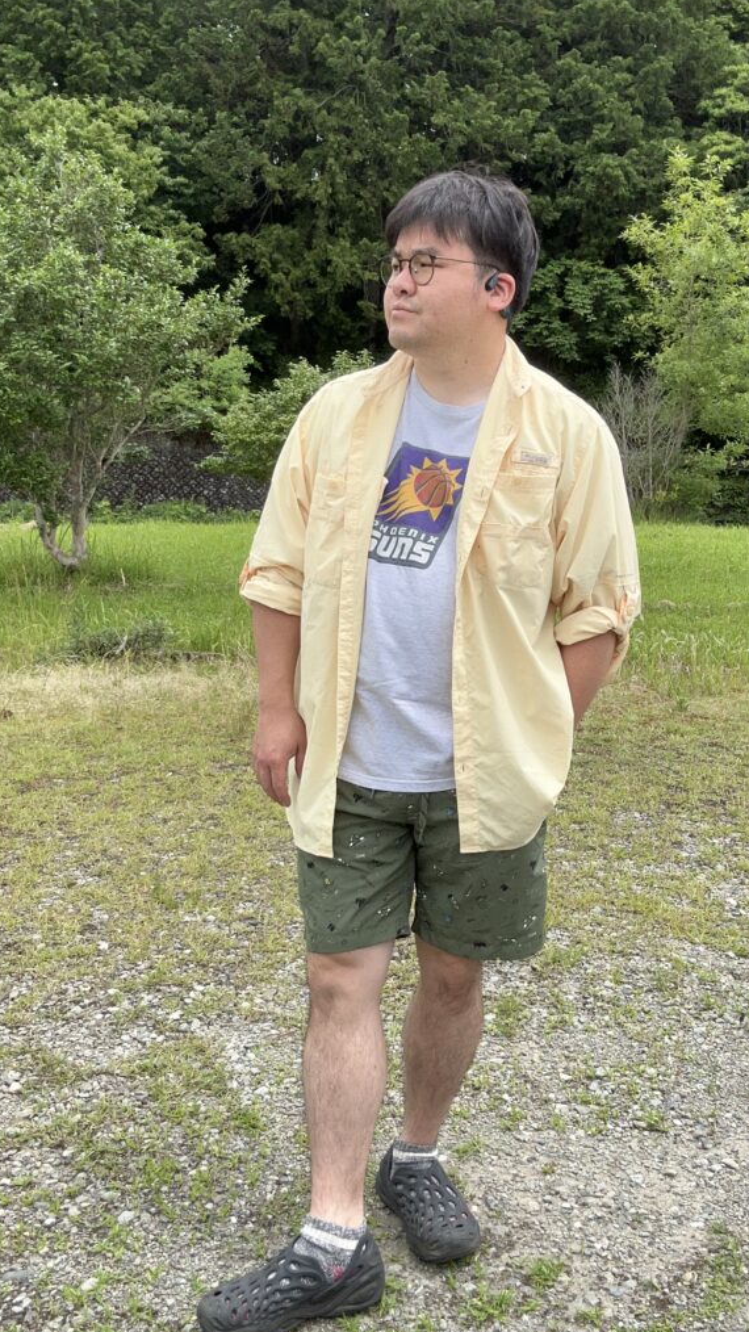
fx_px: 1166
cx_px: 438
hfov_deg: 35.5
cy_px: 669
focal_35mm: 33
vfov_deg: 59.5
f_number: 1.9
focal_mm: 2.69
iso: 25
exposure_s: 1/947
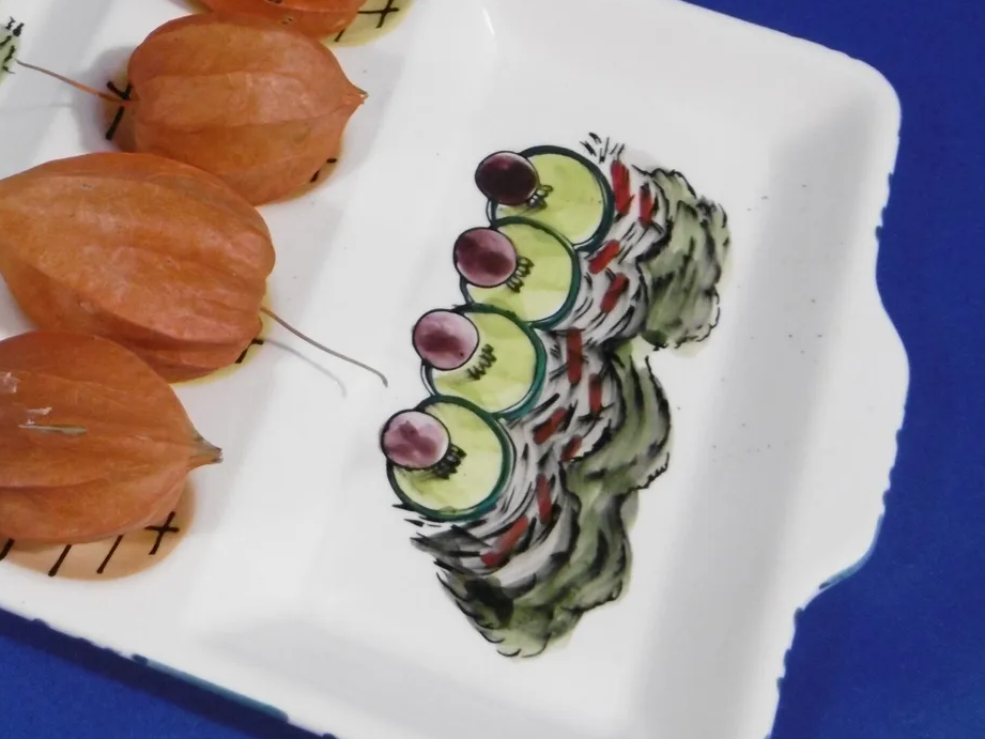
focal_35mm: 66
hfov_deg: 28.5
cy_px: 259
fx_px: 1878
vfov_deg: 22.2
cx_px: 142
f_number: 3.7
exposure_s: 1/30
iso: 400
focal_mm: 6.8
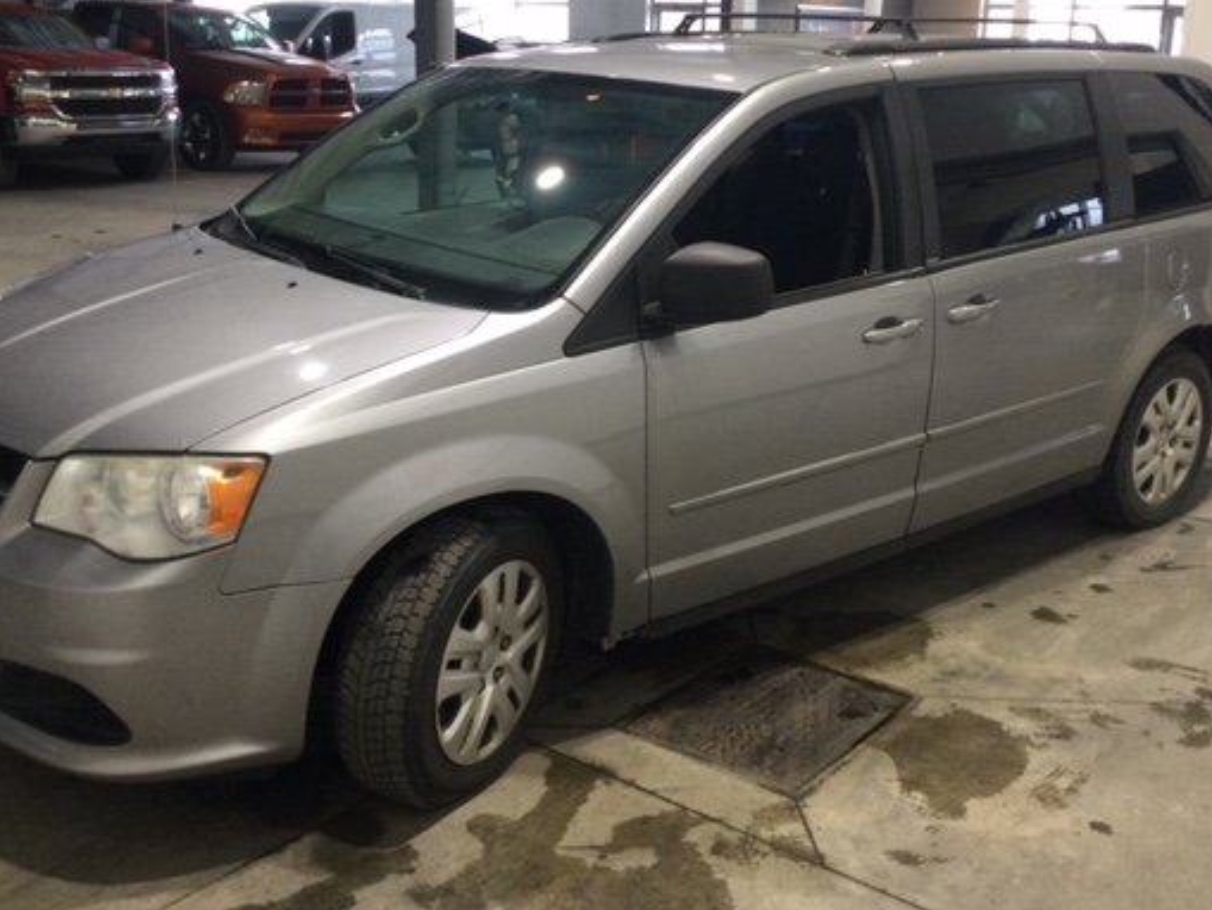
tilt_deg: -11.8
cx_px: 605
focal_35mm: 39
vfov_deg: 36.7
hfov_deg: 47.9
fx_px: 1366
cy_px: 376
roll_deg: -3.4
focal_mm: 3.3
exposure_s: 1/30
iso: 64
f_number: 2.4
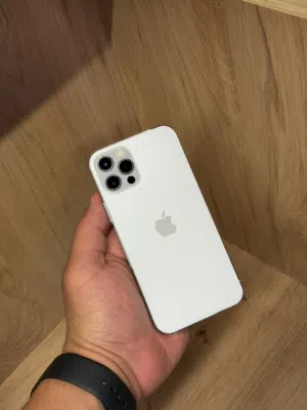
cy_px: 205
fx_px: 568
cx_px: 154
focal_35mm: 48
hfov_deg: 30.3
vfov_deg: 39.7
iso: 50
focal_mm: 6.76
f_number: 1.78
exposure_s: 1/50
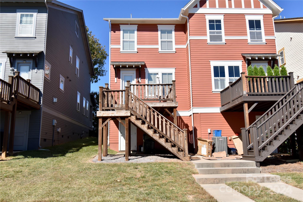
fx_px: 252
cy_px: 101
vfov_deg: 43.6
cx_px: 152
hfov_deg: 61.9
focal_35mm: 30
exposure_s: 1/320
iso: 200
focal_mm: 20
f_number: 9
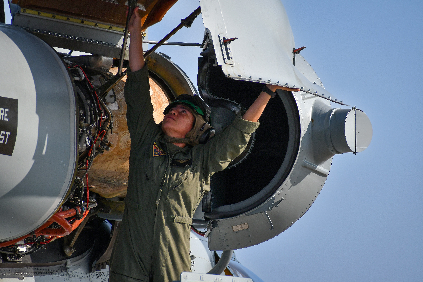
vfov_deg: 3.4
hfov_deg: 5.1
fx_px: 4758
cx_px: 212
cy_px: 141
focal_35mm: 405
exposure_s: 1/1600
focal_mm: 270
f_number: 10
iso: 640
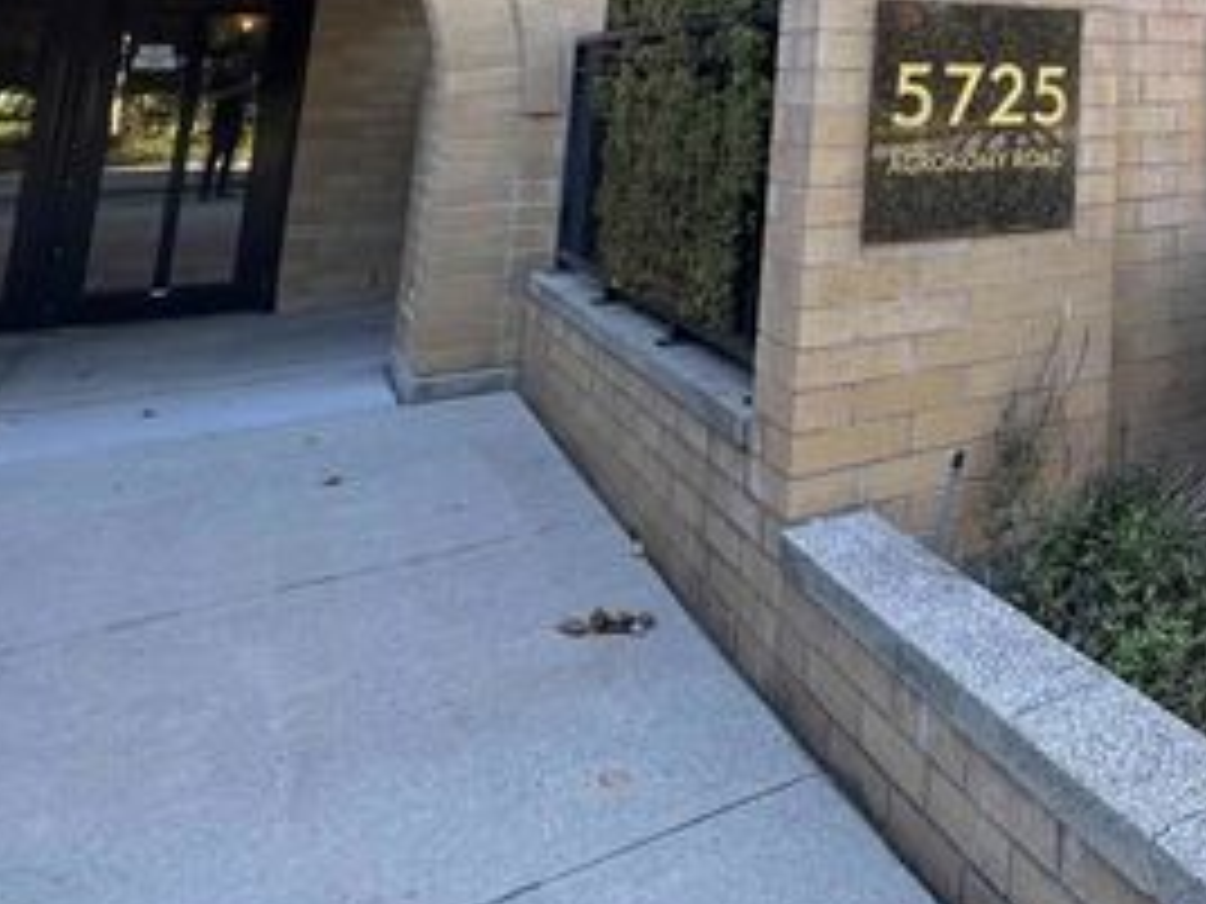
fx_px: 1080
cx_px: 1260
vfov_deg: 37.3
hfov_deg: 46.5
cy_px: -112
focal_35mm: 31
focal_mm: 1.57
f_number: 1.8
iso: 64
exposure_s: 1/99
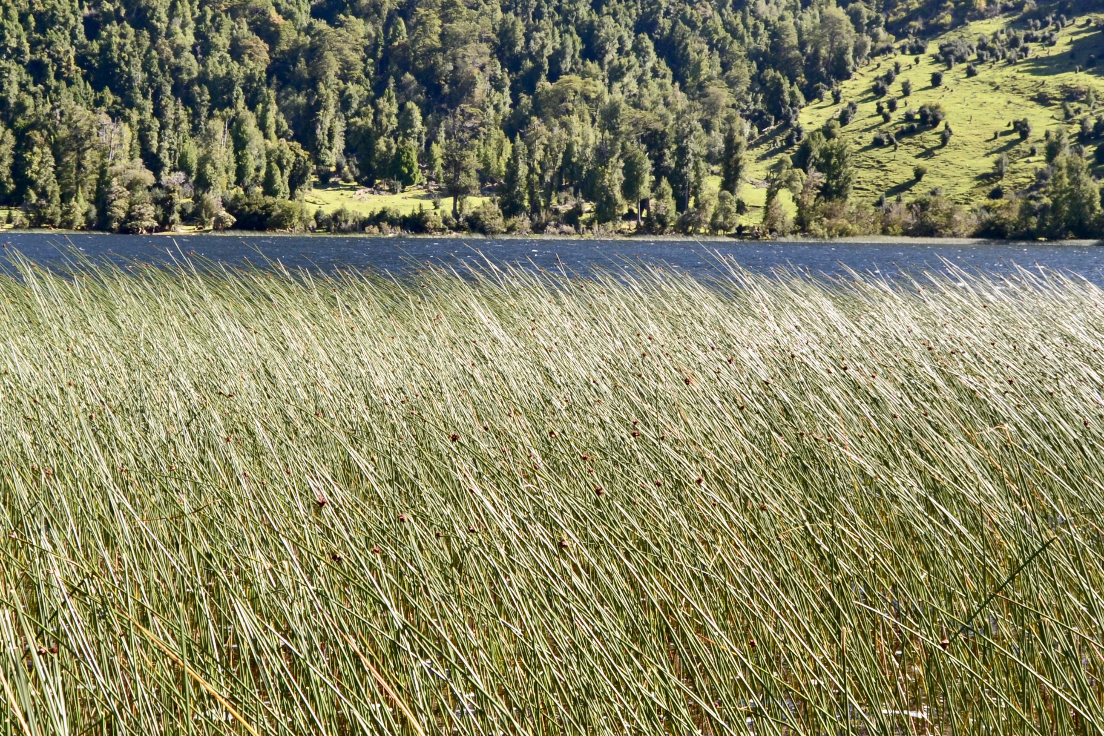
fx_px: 1472
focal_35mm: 48
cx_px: 464
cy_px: 222
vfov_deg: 27.8
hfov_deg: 41.0
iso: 400
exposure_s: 1/200
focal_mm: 18
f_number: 10
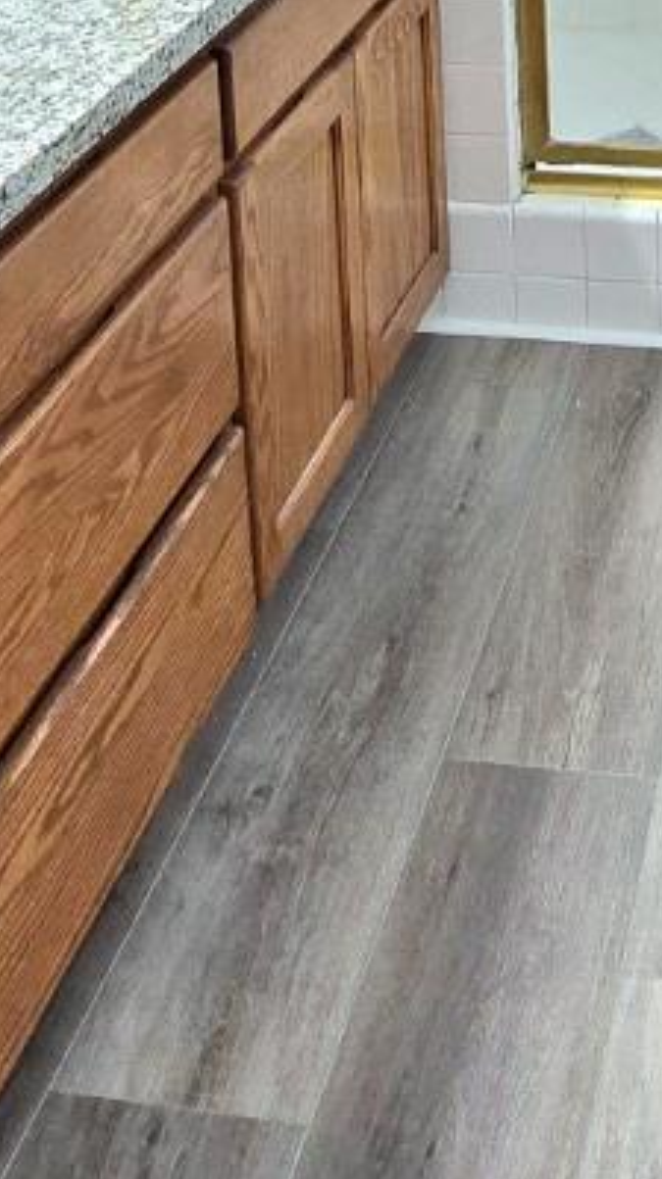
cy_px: -334
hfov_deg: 21.7
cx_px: 677
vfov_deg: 31.0
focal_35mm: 53
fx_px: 1657
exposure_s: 1/60.2
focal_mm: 2.2
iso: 100
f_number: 2.2
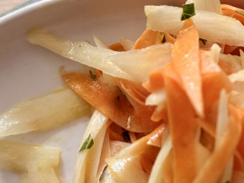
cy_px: 130
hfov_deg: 38.5
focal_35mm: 48
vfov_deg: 29.9
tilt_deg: -82.5
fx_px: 338
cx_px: 185
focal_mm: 6.76
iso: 200
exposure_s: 1/79
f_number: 1.78
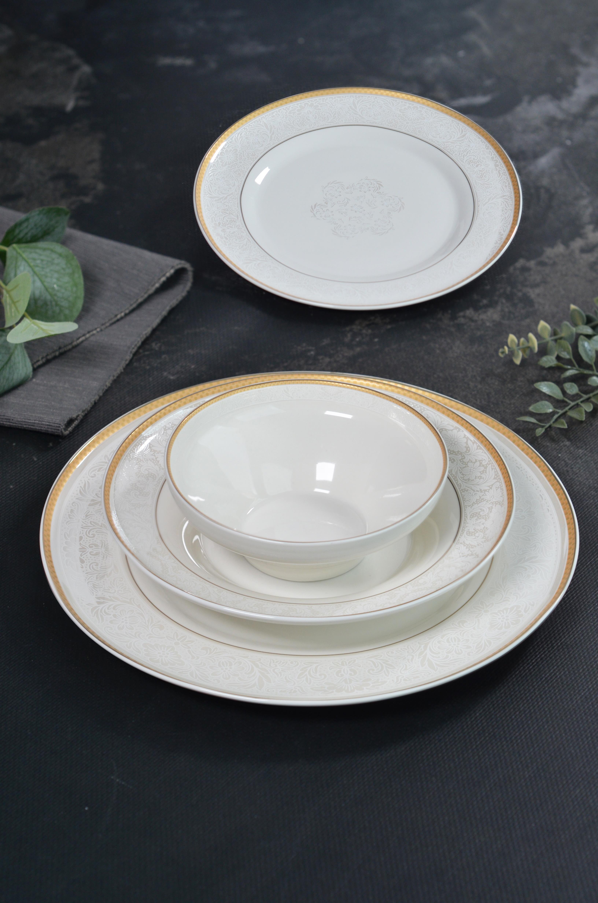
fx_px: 1877
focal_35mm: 75
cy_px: 452
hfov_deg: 18.1
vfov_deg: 27.0
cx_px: 299
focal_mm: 50
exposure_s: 1/100
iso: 400
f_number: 5
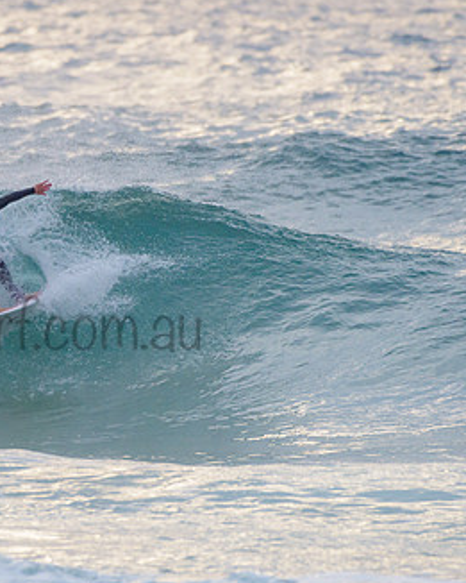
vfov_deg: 1.9
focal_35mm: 1023
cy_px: 302
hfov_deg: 1.5
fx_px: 17628
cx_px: -3
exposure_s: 1/1250
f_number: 5.6
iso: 450
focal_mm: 500
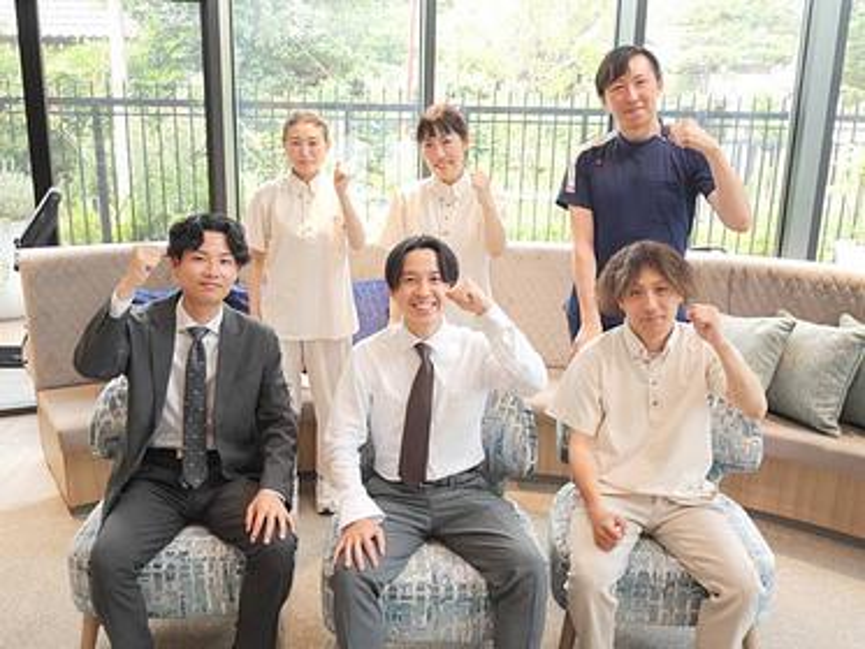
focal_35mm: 32
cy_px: 324
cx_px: 432
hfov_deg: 56.8
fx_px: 800
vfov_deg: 44.2
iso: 800
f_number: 4
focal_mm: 16
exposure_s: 1/60
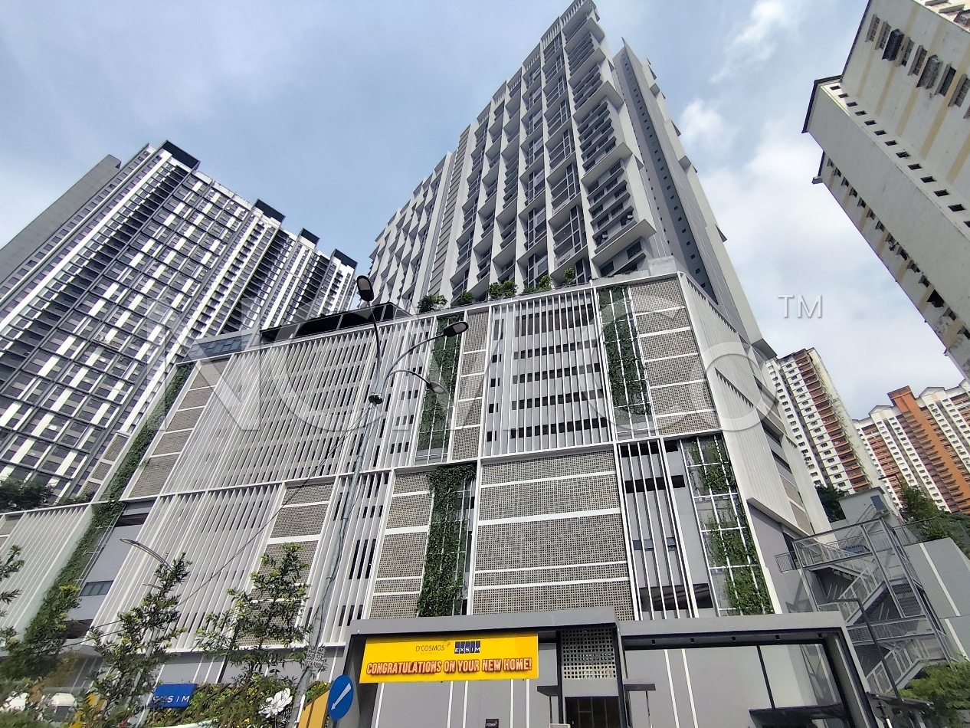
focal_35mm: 16
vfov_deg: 78.1
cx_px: 485
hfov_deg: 94.5
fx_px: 448
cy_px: 364
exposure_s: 1/1854
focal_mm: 1.65
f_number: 2.2
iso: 50
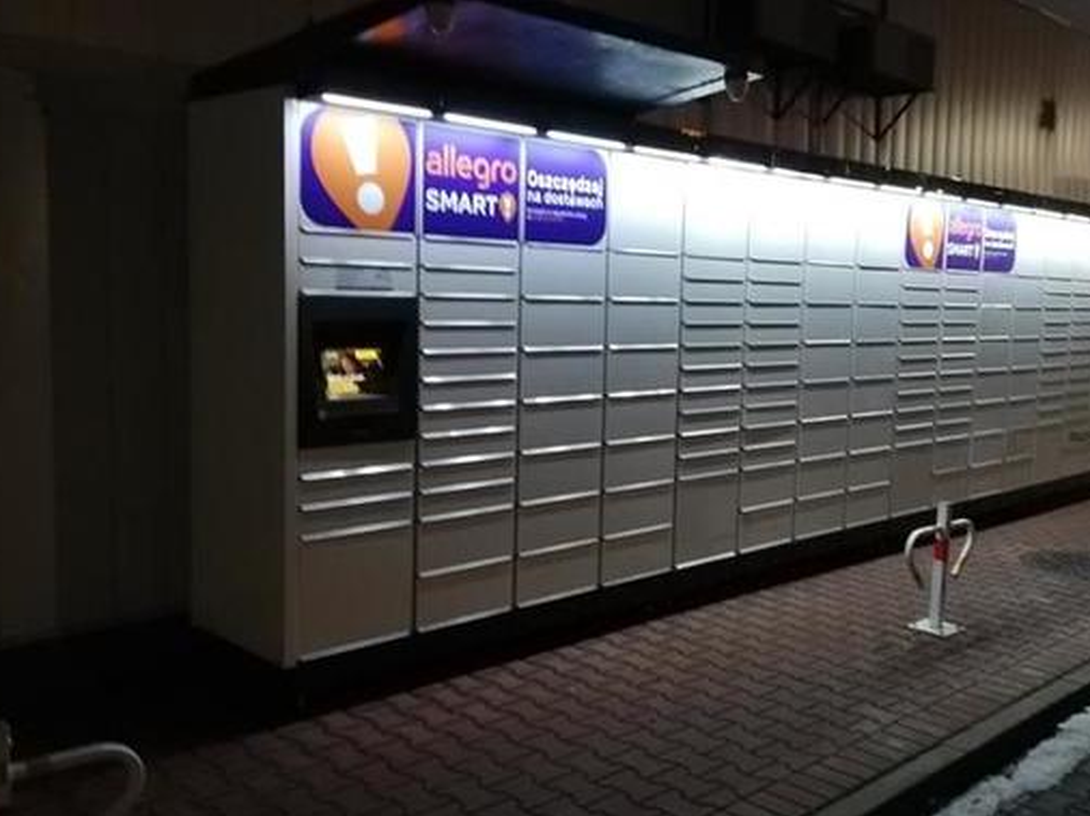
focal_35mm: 36
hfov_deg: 50.8
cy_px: 391
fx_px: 1133
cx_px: 687
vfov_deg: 39.6
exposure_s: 1/20
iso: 500
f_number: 2.2
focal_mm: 3.81
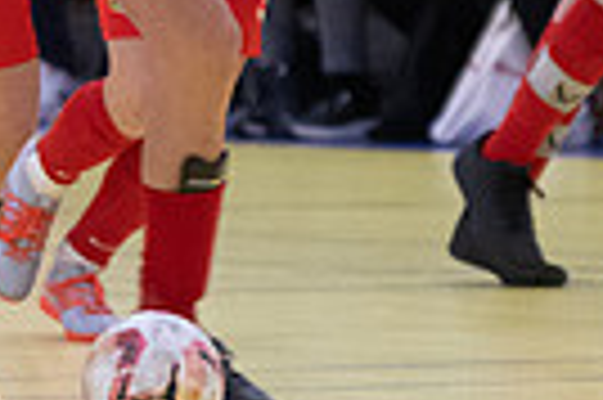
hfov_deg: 2.6
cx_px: -4
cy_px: -61
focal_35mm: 793
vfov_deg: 1.7
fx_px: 13266
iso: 4000
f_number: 3.2
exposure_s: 1/400
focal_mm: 122
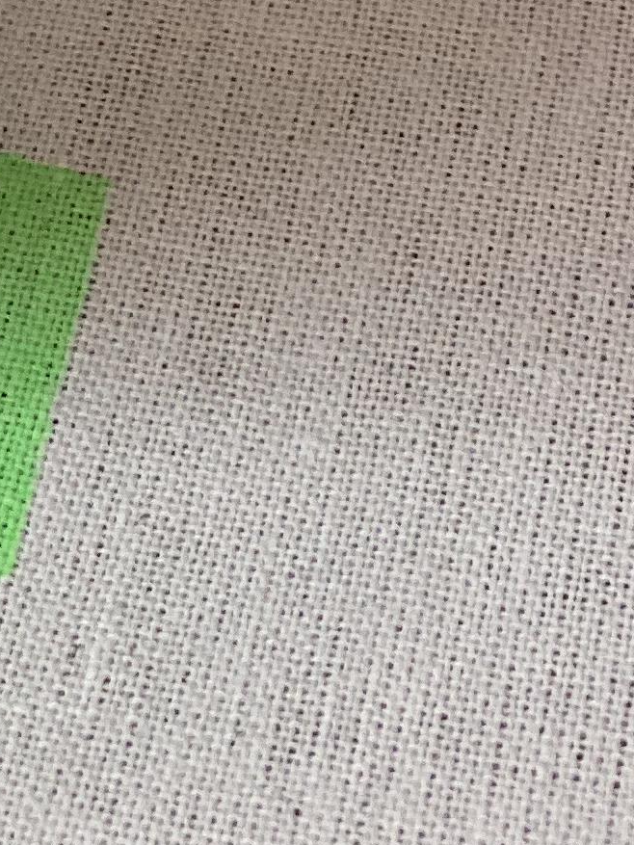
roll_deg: -1.0
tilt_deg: -31.2
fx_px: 5835
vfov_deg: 7.8
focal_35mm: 239
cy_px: -1086
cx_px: -638
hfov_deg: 6.1
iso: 50
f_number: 2
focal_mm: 6
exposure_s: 1/122
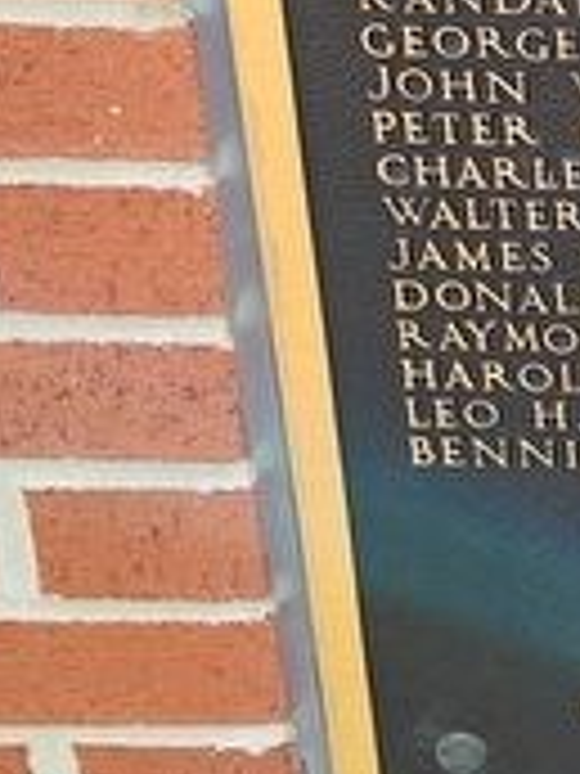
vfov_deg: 17.4
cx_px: 1043
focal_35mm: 107
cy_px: -202
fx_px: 2390
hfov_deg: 12.6
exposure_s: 1/231
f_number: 1.8
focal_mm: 5.56
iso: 100
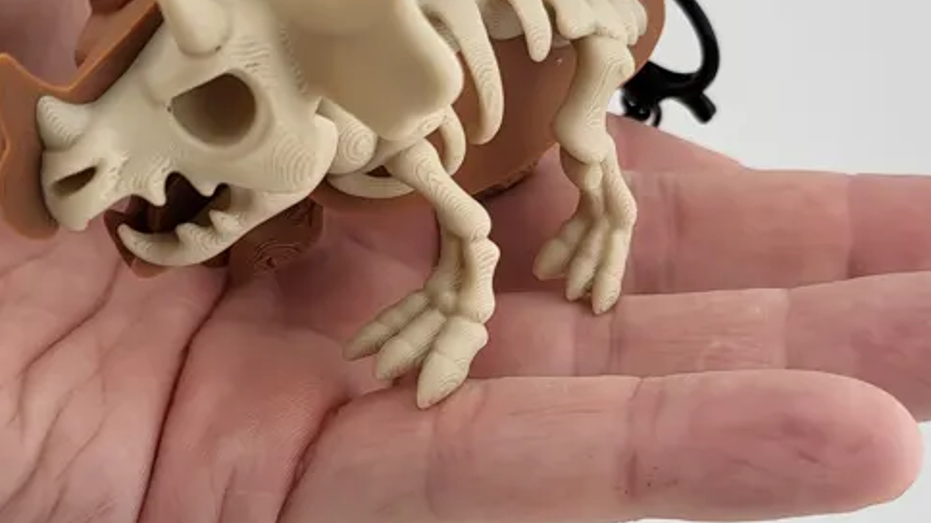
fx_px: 1333
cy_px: 273
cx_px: 421
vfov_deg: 22.2
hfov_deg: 38.5
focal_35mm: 54
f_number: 1.8
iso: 40
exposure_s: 1/71.3
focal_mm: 5
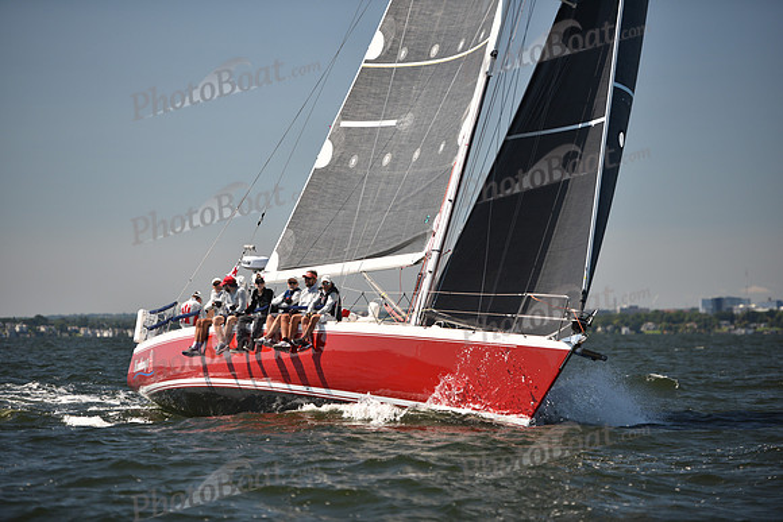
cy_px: 261
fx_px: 3481
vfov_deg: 8.6
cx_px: 392
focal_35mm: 160
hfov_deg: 12.8
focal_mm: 160
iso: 250
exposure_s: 1/1600
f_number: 2.8
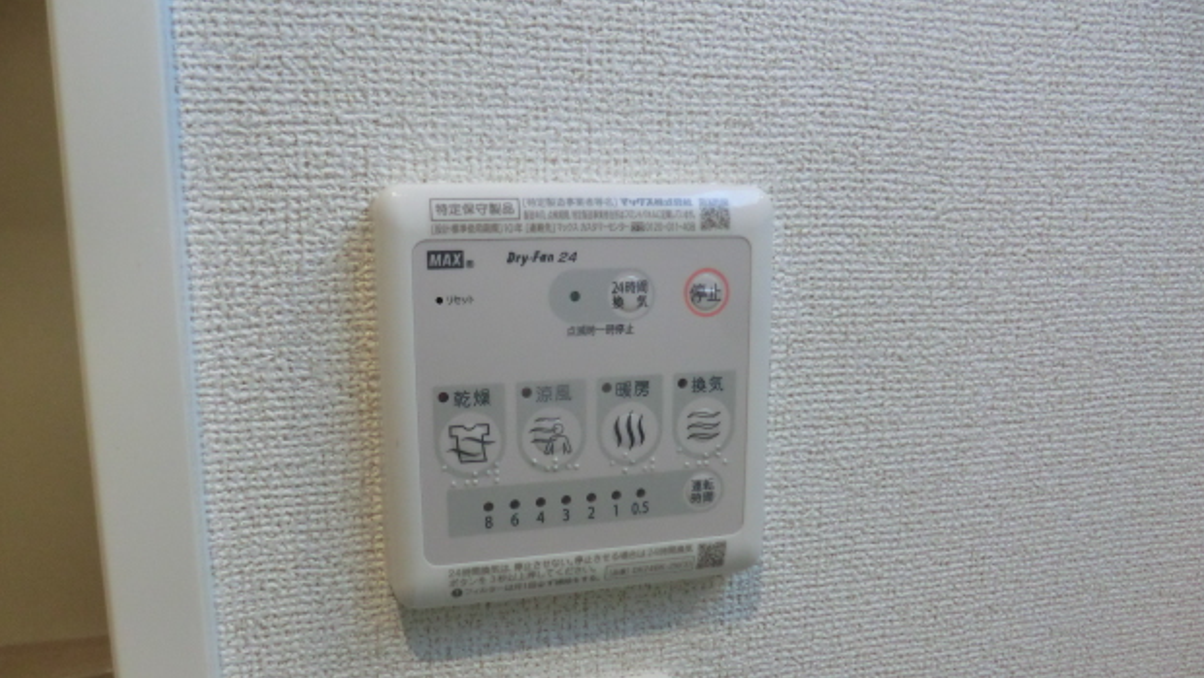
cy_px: 389
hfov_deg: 69.8
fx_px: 862
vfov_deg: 42.8
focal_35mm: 27
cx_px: 588
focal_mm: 4.3
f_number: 3.2
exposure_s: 1/60
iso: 250
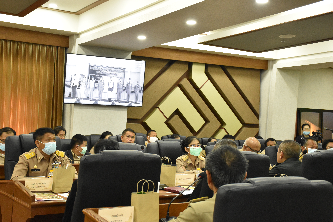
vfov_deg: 25.8
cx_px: 166
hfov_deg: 37.9
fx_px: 486
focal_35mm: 52
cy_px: 111
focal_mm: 35
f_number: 6.3
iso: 3200
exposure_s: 1/60
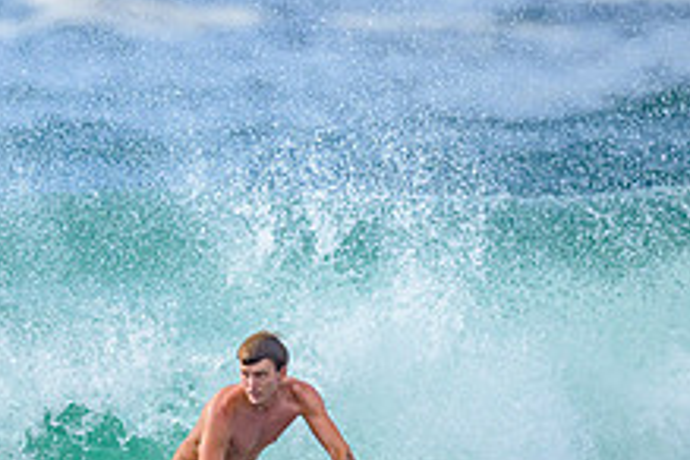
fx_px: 45805
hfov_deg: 0.9
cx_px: 59
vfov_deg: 0.6
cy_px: 475
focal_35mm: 2390
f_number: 6.3
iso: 450
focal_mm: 800
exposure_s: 1/2500
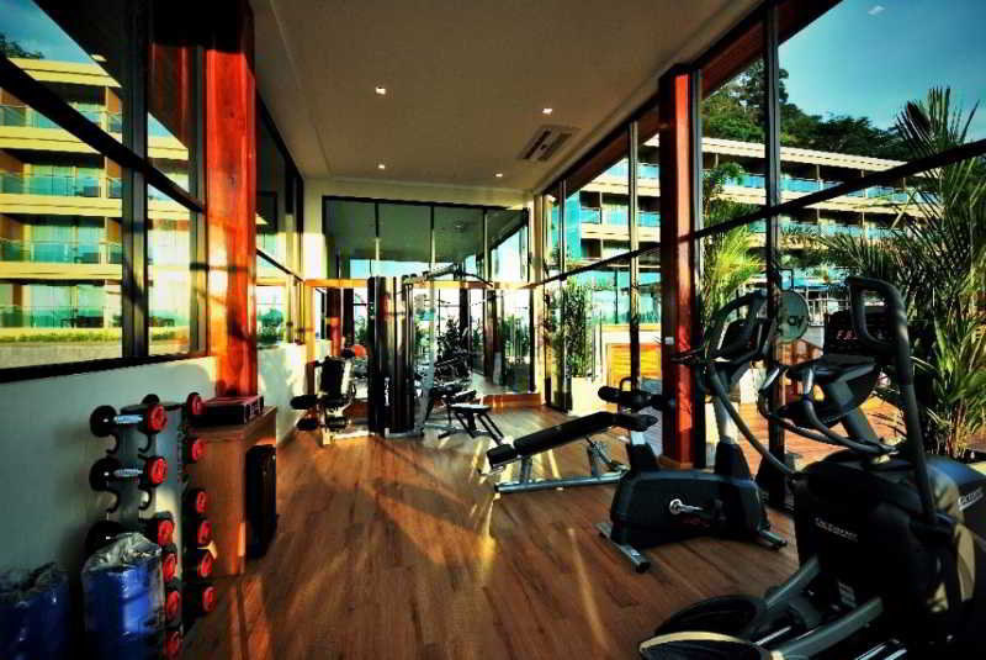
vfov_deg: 77.4
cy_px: 330
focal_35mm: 15
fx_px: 411
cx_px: 493
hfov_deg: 100.3
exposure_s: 1/100
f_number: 4.5
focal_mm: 10
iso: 100
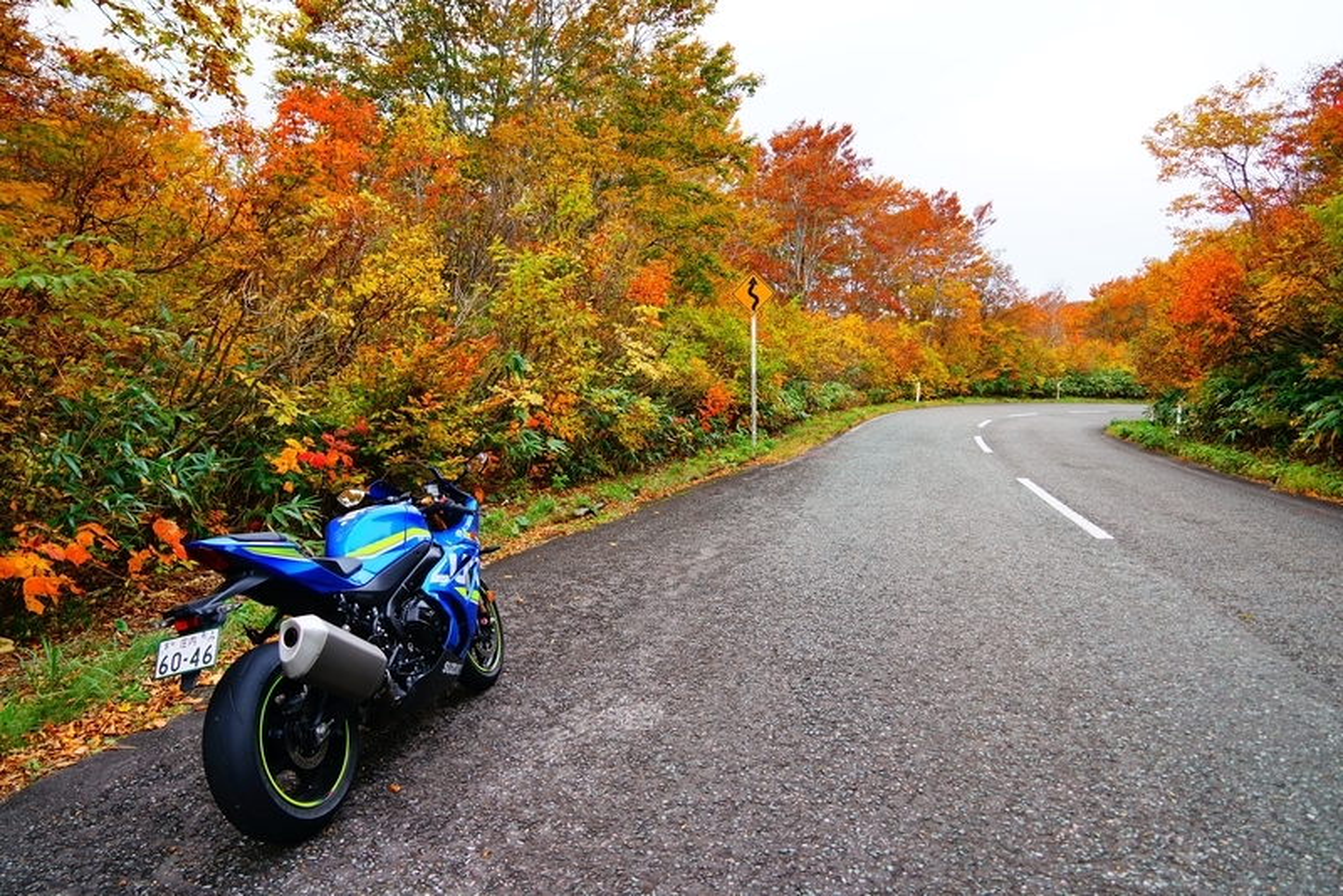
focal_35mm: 24
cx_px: 672
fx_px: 896
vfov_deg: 53.2
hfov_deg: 73.7
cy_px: 448
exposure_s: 1/60
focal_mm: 24
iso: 200
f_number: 4
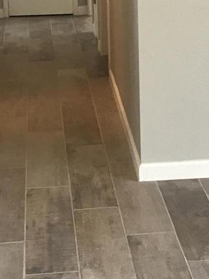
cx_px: 151
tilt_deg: -11.0
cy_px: 39
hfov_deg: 13.0
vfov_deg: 17.1
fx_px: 918
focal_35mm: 114
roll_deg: +1.4
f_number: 1.8
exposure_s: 1/30
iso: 32
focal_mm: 3.99
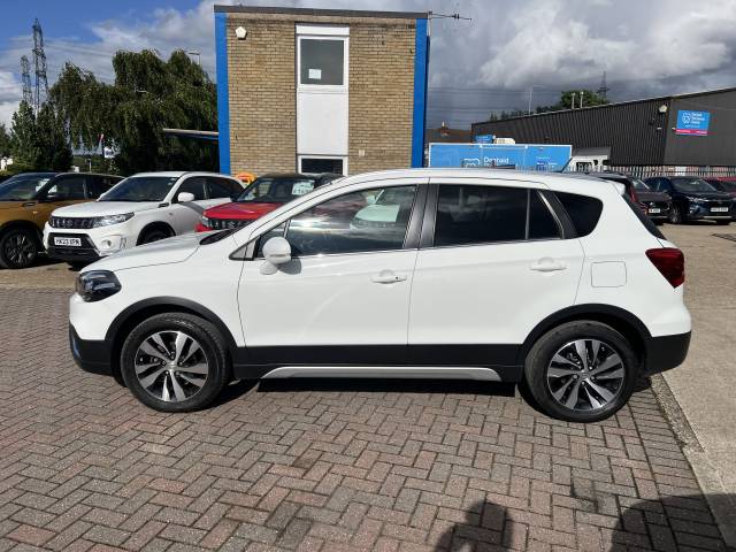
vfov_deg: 53.1
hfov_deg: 67.3
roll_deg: -1.9
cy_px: 276
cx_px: 368
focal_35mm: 26
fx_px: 553
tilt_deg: -9.6
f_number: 1.5
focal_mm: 5.7
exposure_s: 1/14286
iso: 50
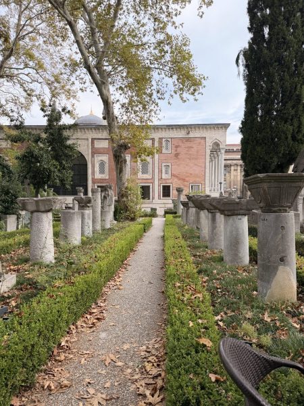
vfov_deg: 71.6
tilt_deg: +0.0
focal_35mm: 24
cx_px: 152
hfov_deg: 56.8
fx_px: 281
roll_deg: -1.6
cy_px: 203
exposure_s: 1/2232
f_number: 1.78
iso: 100
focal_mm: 6.76
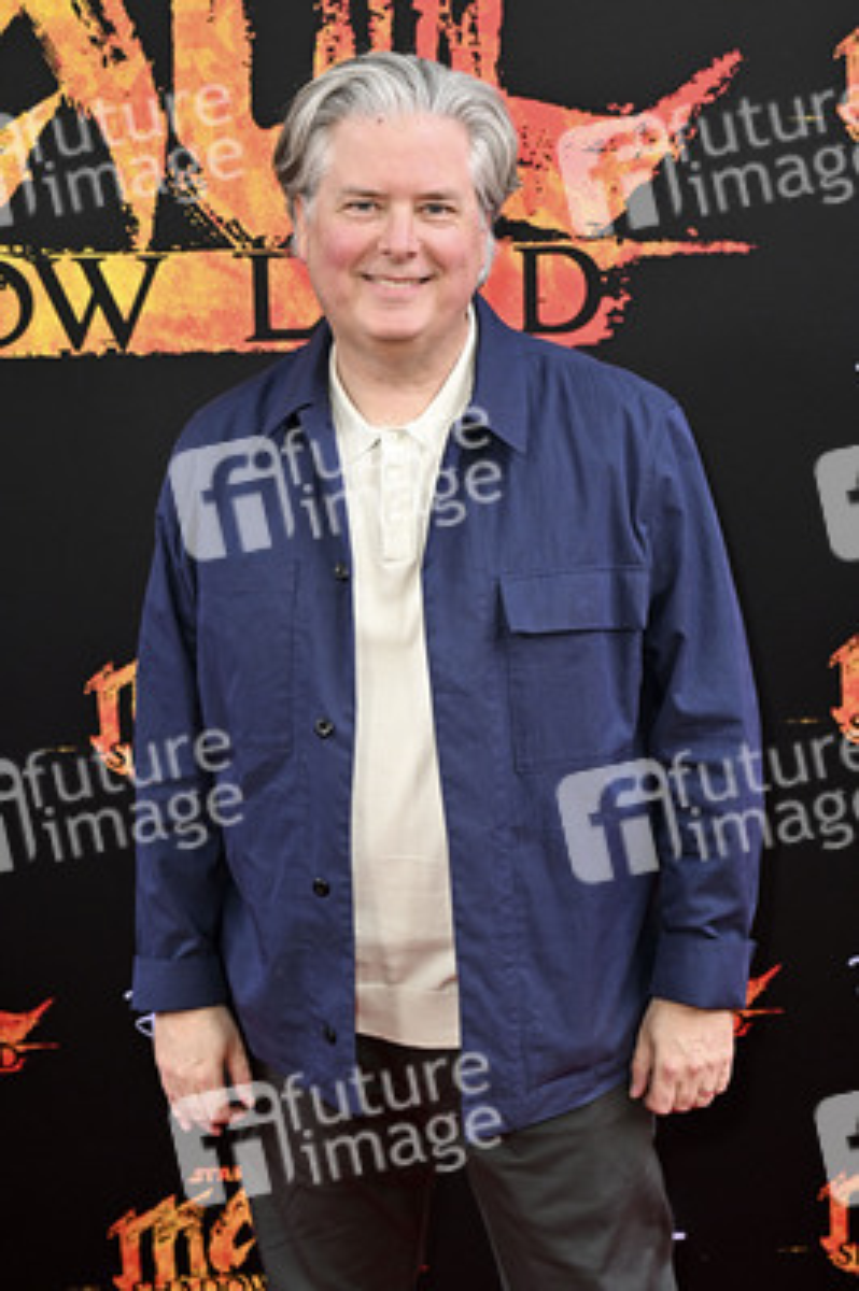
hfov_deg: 25.0
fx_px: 1936
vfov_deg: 36.9
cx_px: 430
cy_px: 646
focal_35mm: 54
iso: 1000
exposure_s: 1/320
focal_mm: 54
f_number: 6.3
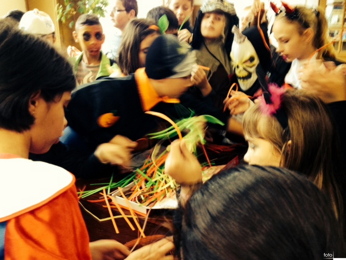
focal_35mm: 37
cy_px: 134
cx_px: 178
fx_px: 370
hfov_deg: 50.1
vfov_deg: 38.7
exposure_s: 1/20
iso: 200
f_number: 2.4
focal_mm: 4.28
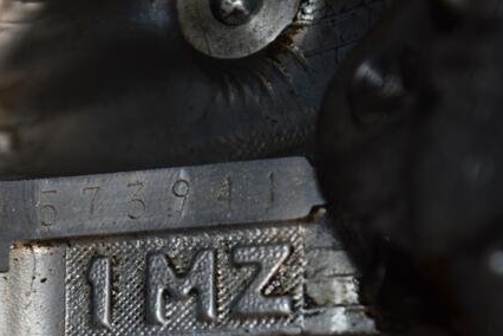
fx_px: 3097
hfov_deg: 9.3
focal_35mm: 222
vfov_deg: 6.2
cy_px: 219
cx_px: 169
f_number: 5.6
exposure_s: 1/60
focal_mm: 105
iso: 800
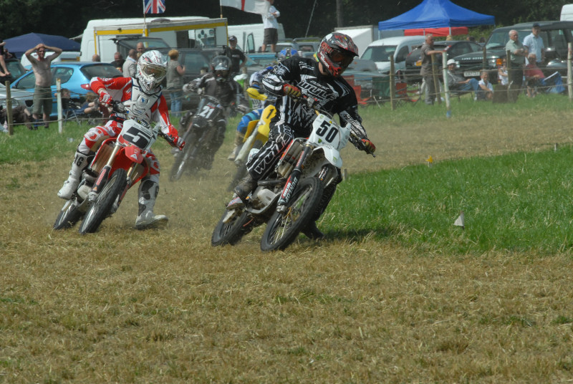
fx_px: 4782
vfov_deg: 4.6
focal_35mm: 300
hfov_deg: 6.9
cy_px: 192
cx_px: 286
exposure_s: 1/320
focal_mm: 200
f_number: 14
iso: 400
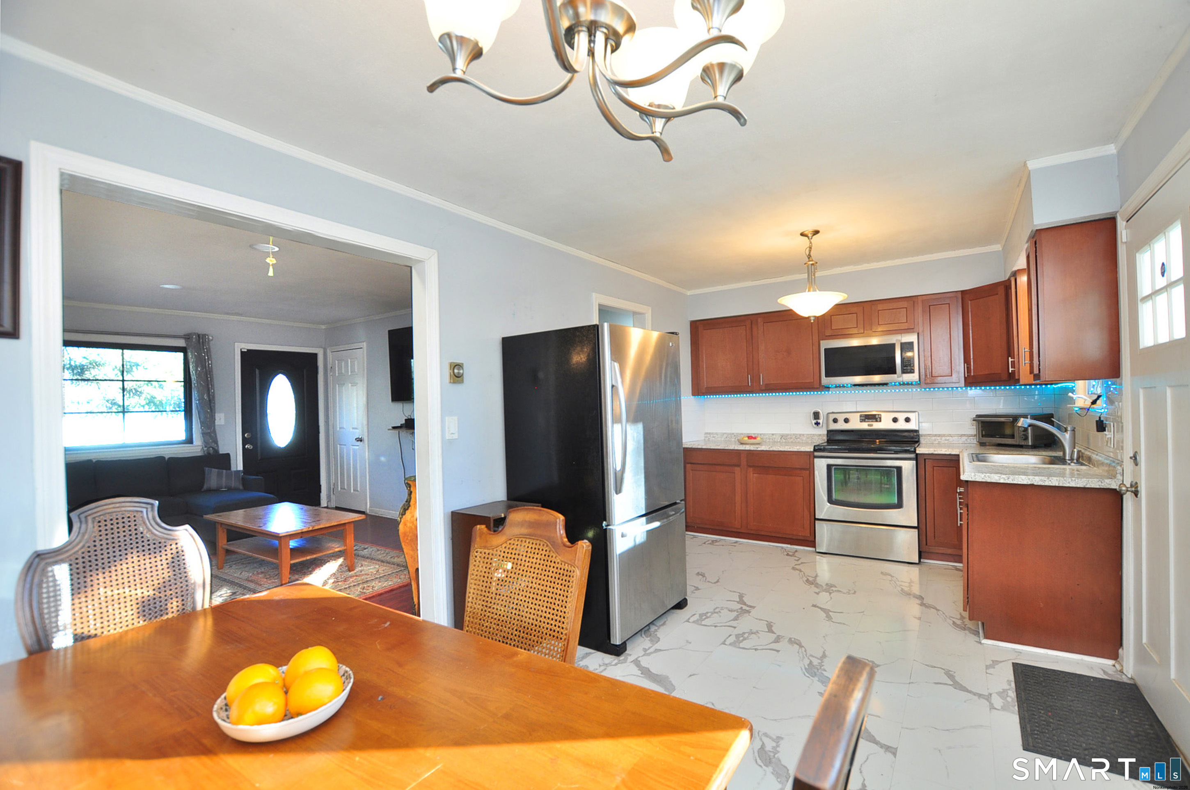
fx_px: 495
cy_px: 395
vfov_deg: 77.2
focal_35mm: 15
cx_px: 595
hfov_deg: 100.5
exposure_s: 1/30
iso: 200
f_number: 4.5
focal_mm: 10
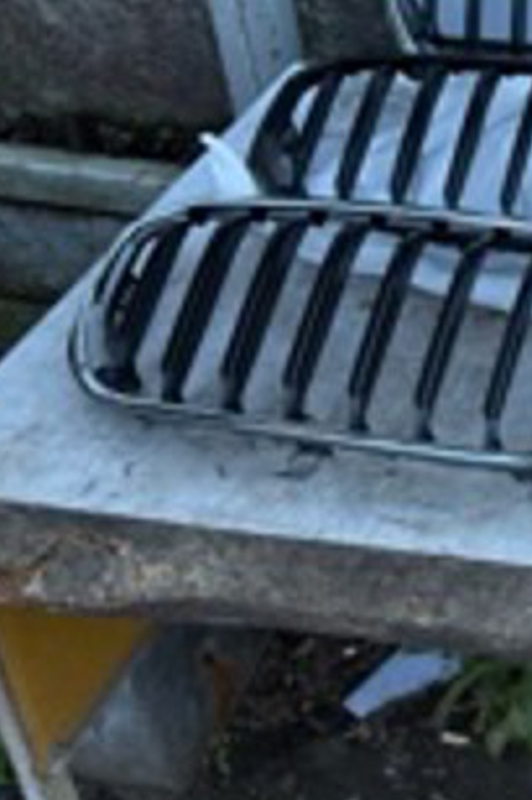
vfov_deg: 26.3
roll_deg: +1.8
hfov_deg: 16.3
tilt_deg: -33.5
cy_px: 201
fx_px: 1688
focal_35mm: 76
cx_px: 798
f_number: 1.78
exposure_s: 1/211
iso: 64
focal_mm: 6.76
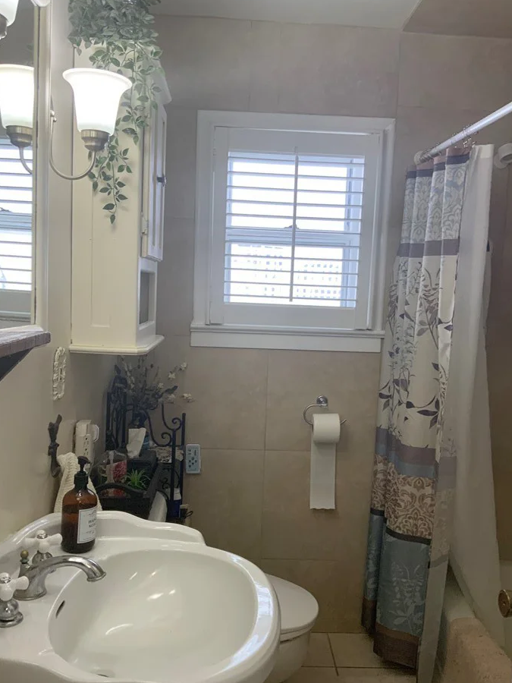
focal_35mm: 33
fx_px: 651
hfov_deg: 42.9
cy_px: 365
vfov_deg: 55.3
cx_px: 259
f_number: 1.8
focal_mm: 3
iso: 50
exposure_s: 1/60
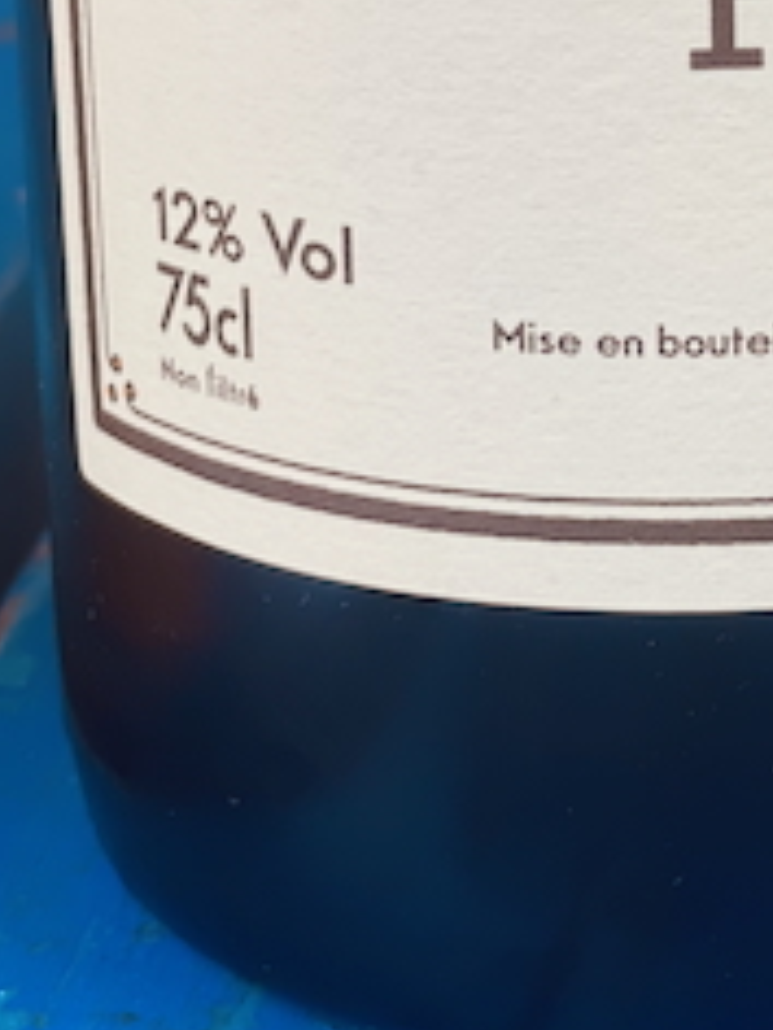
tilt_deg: -12.1
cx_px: 751
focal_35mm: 141
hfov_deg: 10.4
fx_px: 4198
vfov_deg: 13.6
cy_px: -201
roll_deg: +0.9
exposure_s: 1/122
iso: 32
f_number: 2
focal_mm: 6
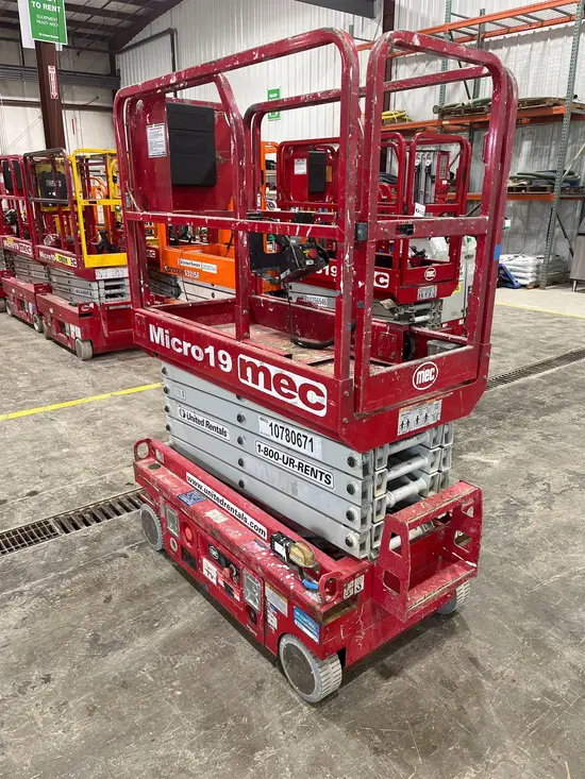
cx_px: 292
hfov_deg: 53.1
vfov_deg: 67.3
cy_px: 390
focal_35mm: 26
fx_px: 586
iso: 160
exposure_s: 1/60
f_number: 1.6
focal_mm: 5.1
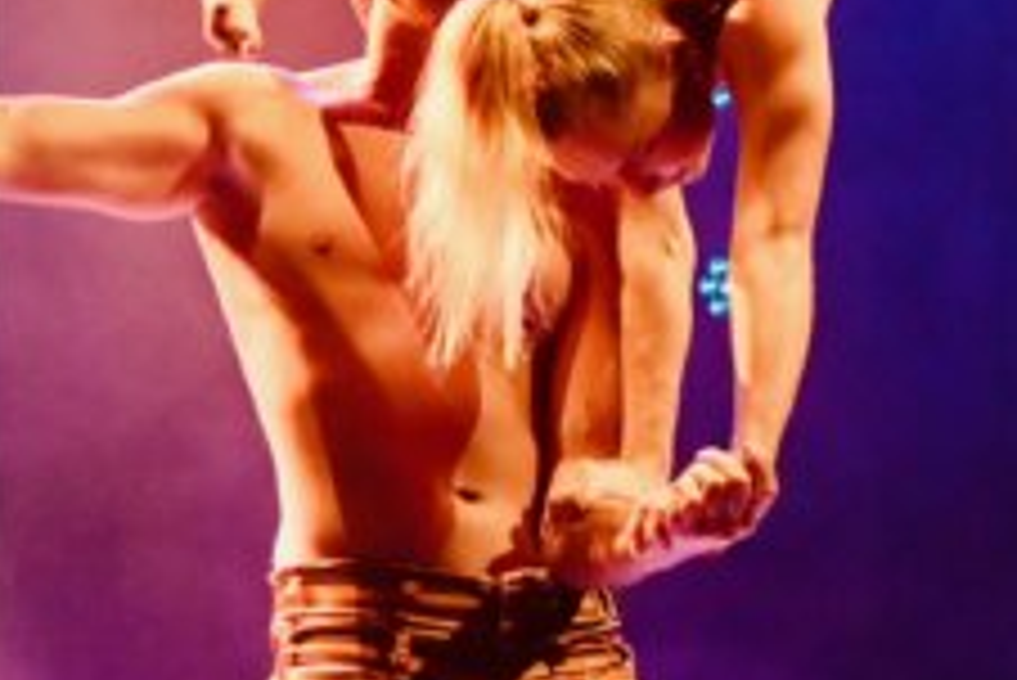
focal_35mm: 327
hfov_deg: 6.3
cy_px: -243
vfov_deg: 4.2
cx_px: 594
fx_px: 9234
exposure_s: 1/60
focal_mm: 41
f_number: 5.6
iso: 2800
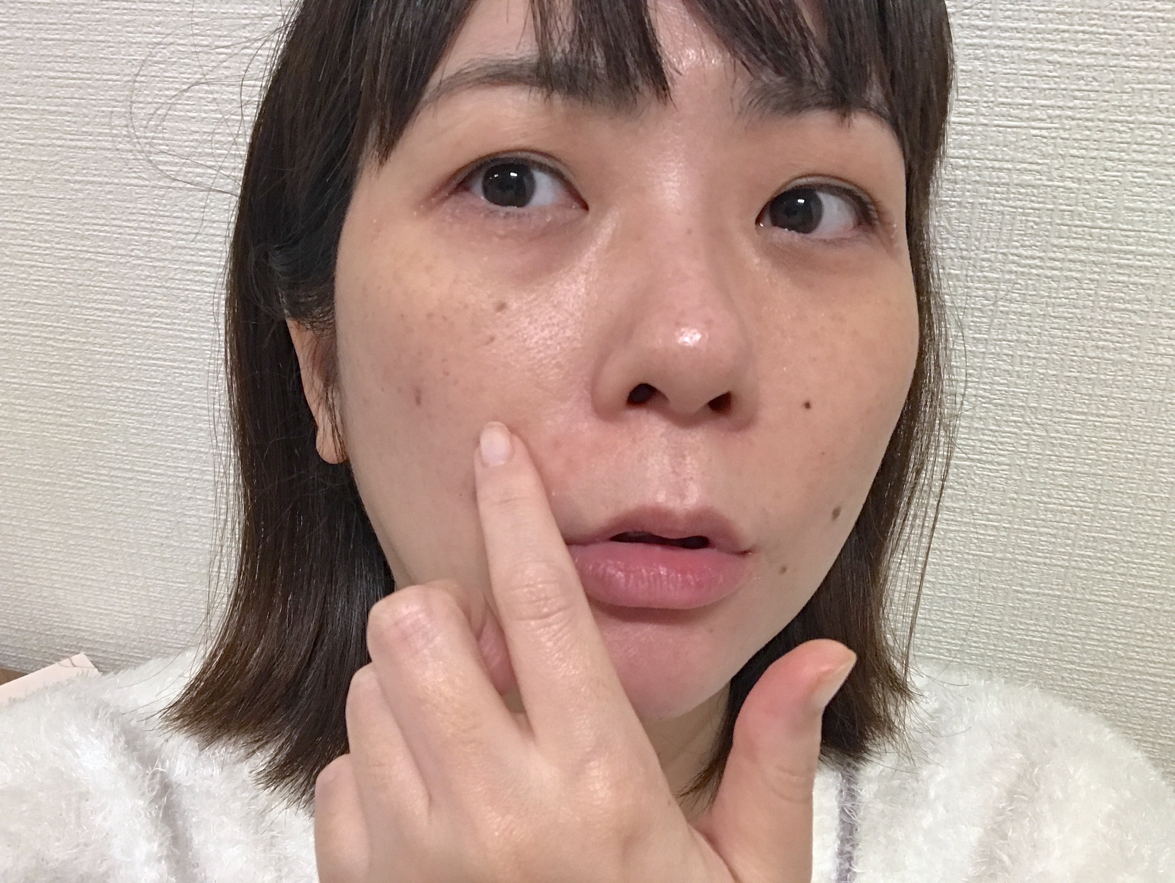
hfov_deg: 56.8
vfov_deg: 44.2
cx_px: 588
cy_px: 442
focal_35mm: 32
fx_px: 1087
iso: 125
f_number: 2.2
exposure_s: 1/30
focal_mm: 2.87
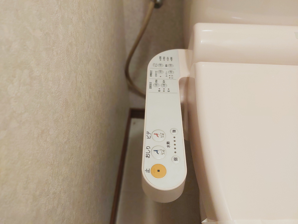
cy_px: 112
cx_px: 149
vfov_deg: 56.8
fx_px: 207
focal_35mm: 24
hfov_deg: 71.6
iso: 200
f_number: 1.8
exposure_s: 1/24
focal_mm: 5.23
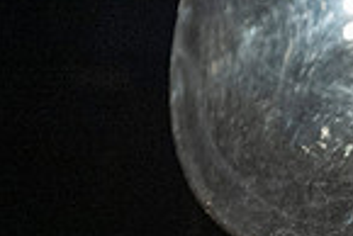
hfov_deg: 15.8
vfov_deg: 10.6
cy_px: 461
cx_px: 509
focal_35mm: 120
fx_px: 1178
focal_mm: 30
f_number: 4
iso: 1600
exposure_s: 1/500
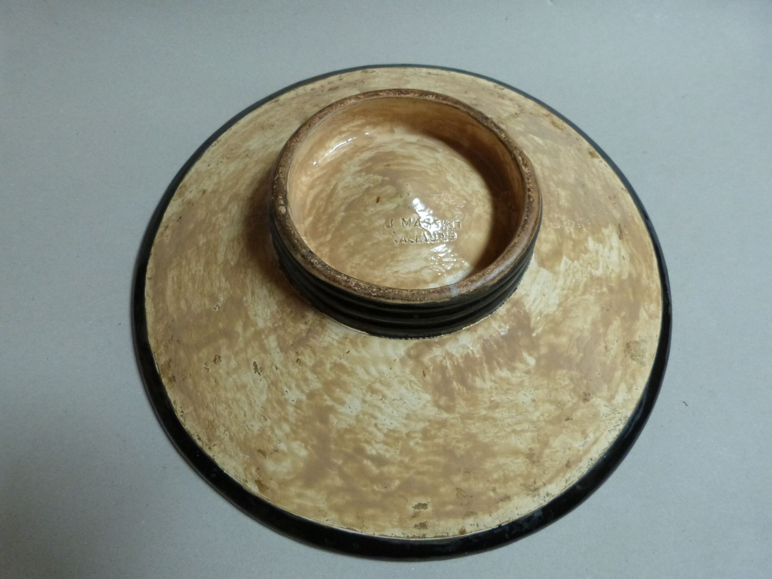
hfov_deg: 69.4
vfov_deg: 54.9
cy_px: 290
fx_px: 558
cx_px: 386
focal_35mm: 25
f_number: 2.8
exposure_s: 1/25
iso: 400
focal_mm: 4.5
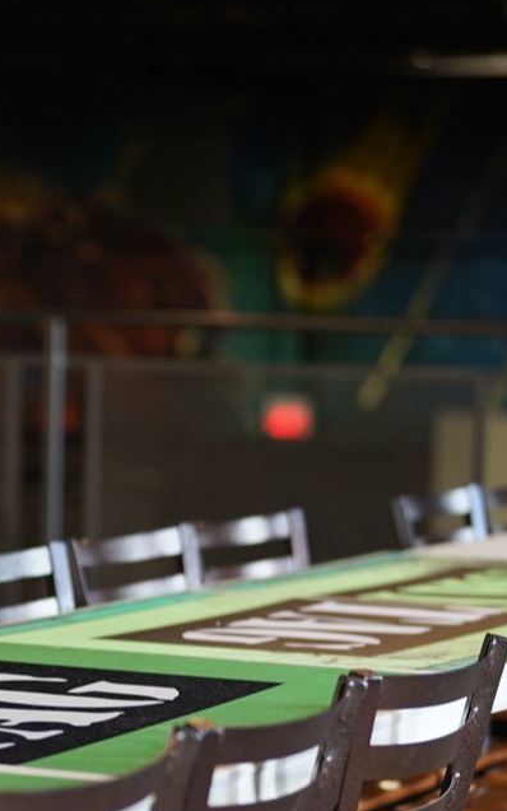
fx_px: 3538
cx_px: -152
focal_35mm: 160
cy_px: 628
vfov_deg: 13.0
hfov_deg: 8.1
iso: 500
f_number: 1.4
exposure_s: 1/200
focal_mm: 50
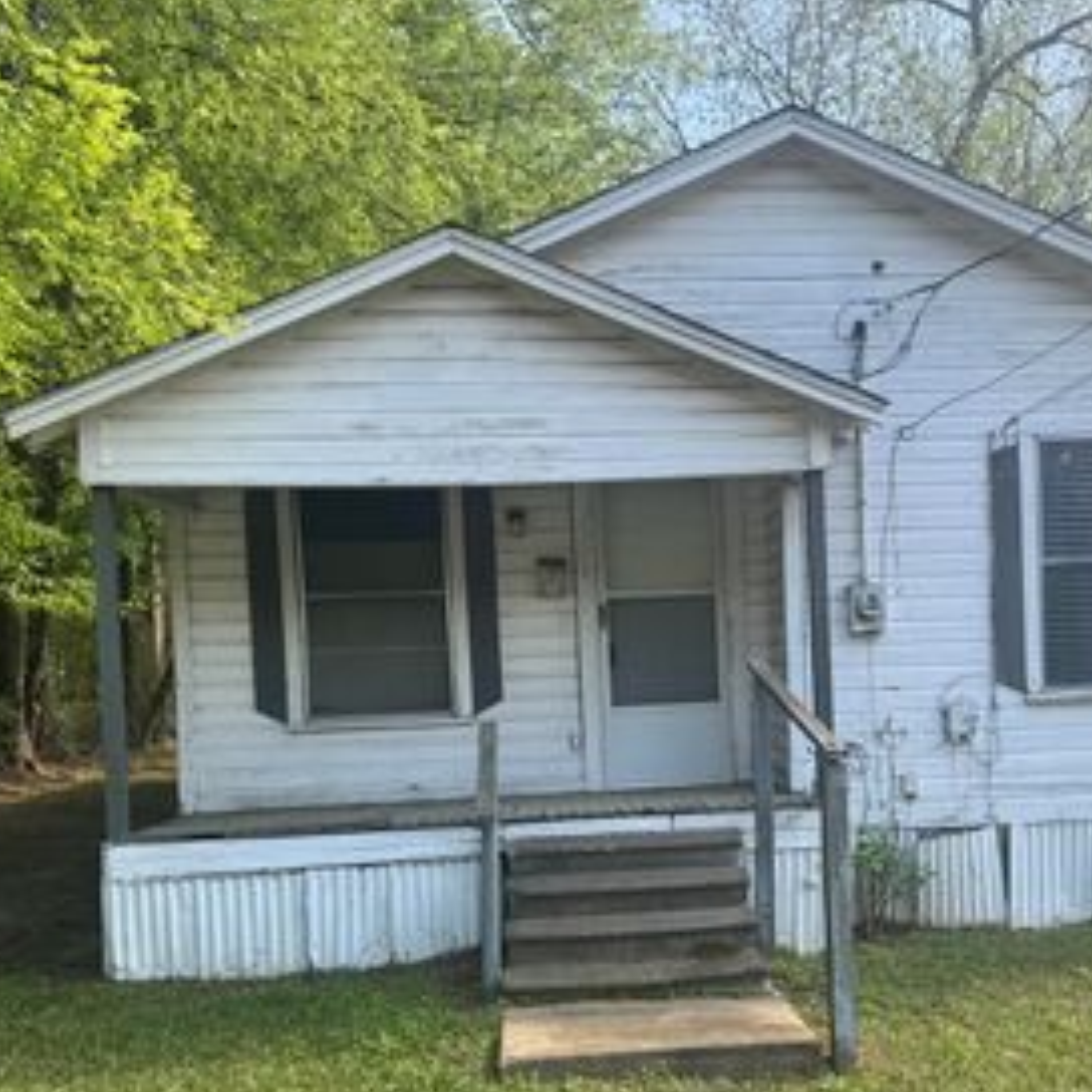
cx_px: 747
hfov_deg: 42.1
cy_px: 721
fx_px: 1392
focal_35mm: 39
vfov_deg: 42.3
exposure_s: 1/888
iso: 80
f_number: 1.78
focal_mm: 6.76
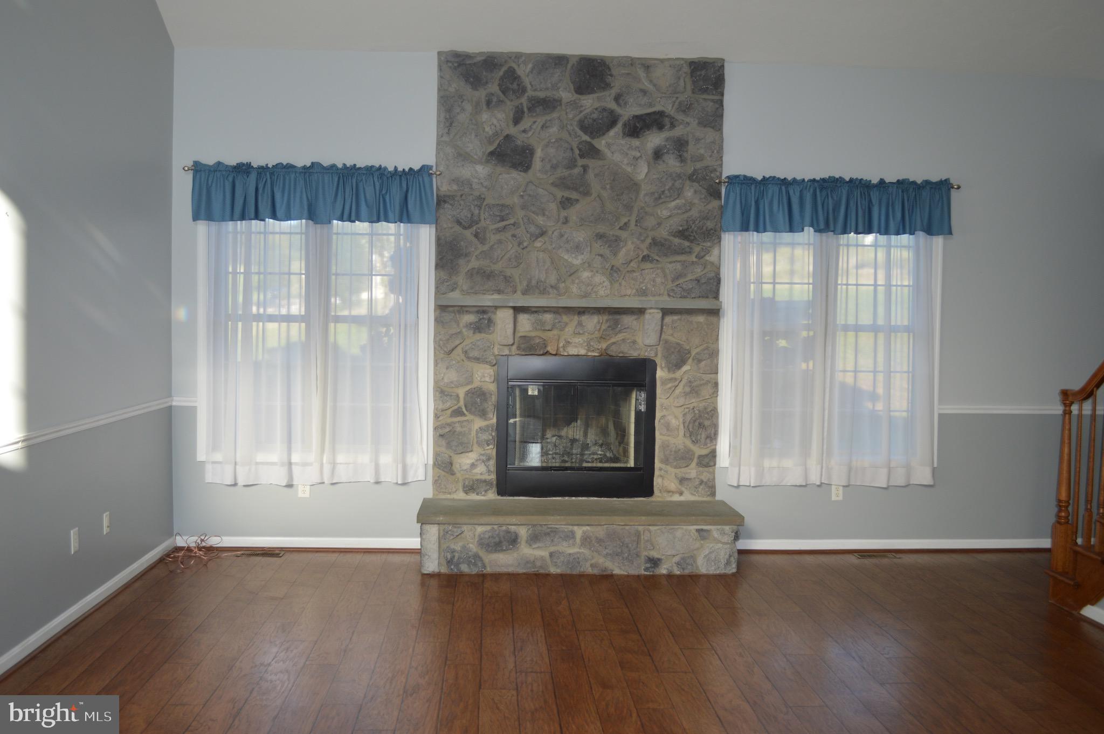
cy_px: 367
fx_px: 1011
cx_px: 552
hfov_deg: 57.3
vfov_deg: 39.9
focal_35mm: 33
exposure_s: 1/125
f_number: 4
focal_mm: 22
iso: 250
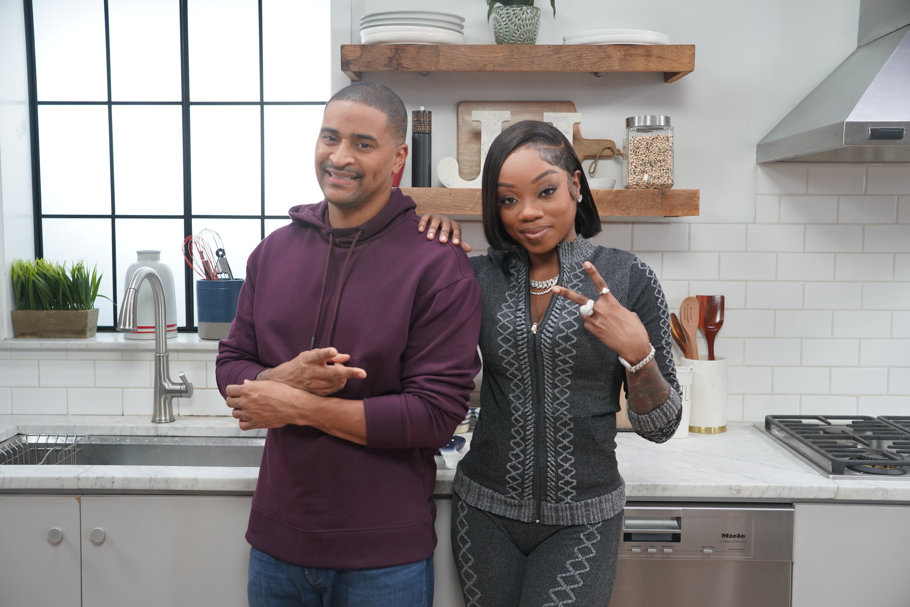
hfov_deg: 51.9
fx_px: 935
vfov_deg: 36.0
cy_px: 304
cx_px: 455
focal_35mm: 37
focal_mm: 37
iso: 1000
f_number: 4
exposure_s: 1/160
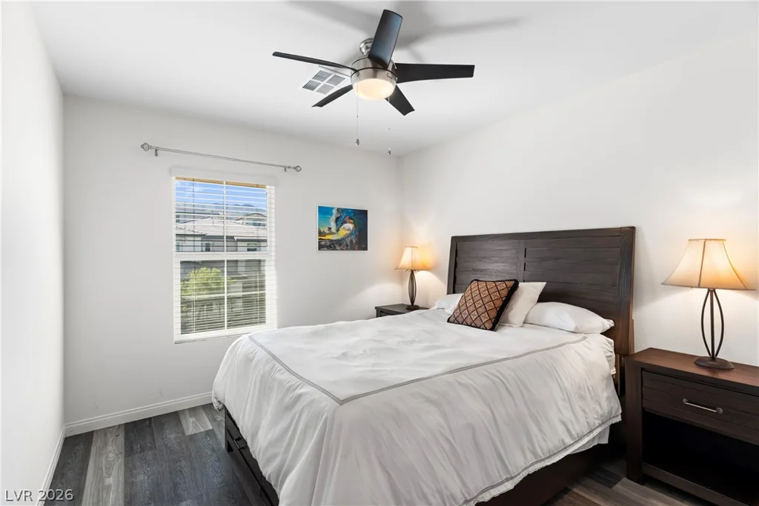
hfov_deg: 93.3
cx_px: 380
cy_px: 253
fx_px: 358
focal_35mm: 17
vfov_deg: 70.5
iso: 400
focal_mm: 17
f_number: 8
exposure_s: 1/13
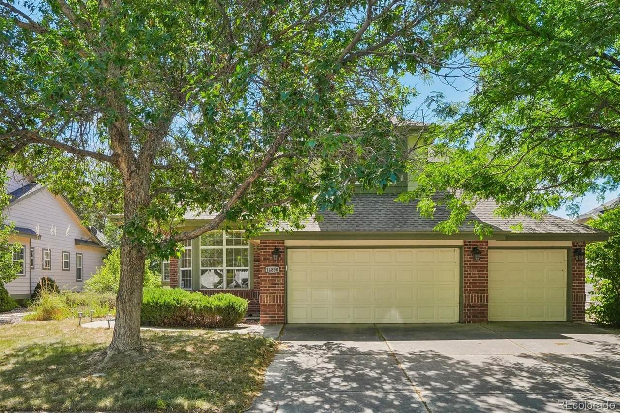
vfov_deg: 51.2
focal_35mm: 25
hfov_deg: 71.4
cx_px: 310
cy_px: 206
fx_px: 431
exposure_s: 1/640
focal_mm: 16.7
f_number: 8
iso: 800
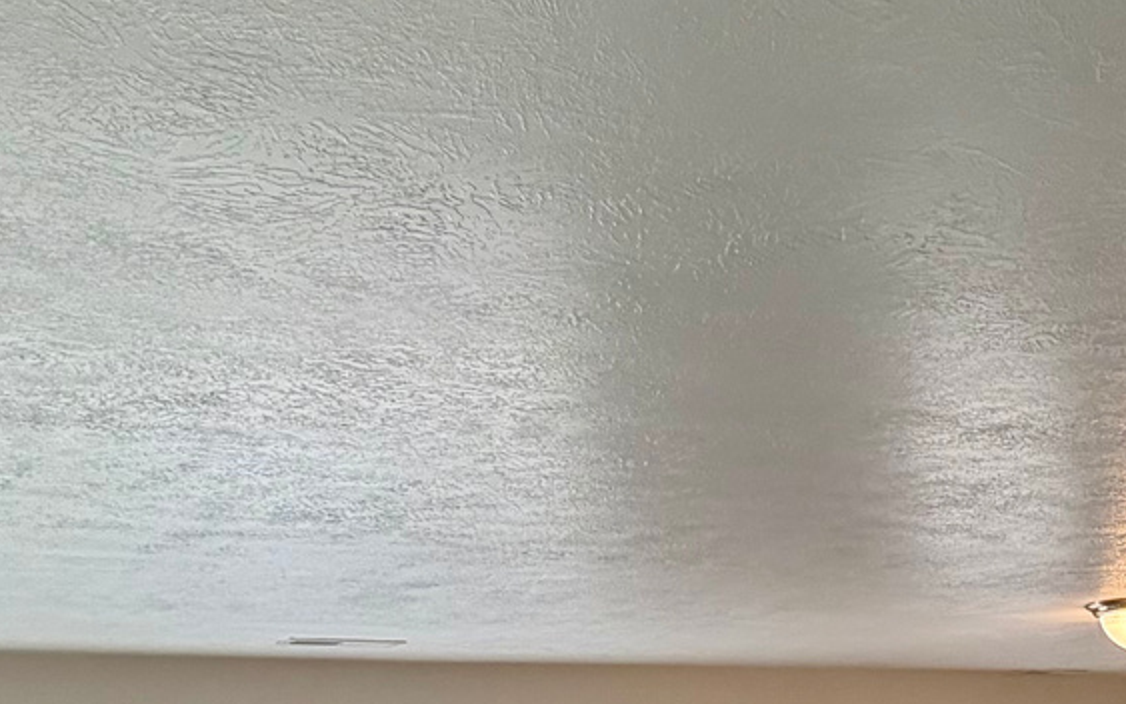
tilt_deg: -0.2
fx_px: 1657
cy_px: 910
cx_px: 1124
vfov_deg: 21.7
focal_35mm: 54
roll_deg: -0.3
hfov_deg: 34.2
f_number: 2.2
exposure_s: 1/120
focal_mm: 2.22
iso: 100
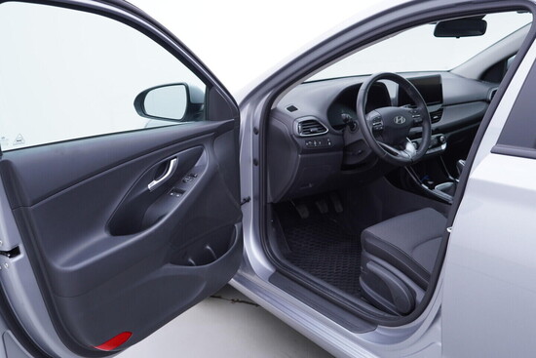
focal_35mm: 36
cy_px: 179
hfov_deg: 53.1
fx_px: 536
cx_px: 268
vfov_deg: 36.9
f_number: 3.2
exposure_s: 1/50
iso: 125
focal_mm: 24
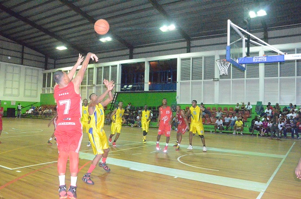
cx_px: 150
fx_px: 250
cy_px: 100
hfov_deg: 62.0
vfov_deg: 43.5
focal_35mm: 30
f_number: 9
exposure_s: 1/200
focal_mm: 20
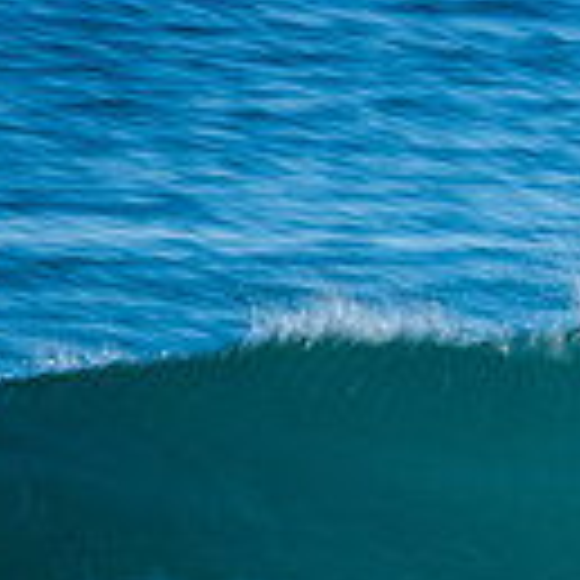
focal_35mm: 2870
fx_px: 54405
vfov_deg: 0.6
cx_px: 1241
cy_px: 357
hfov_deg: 0.6
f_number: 25
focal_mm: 500
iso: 100
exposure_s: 1/20
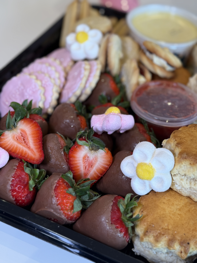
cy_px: 132
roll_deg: -9.7
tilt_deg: -42.6
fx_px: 364
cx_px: 98
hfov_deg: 30.3
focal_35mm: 48
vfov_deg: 39.7
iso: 64
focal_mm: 6.76
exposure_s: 1/100
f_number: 1.78
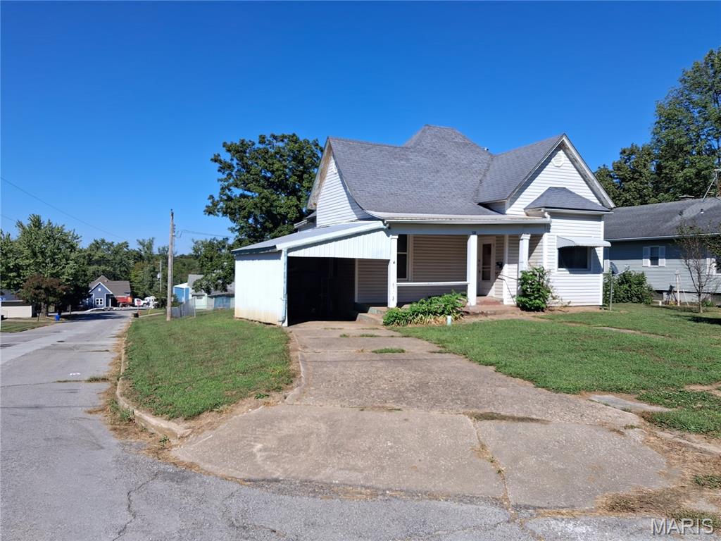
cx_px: 360
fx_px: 562
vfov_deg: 51.4
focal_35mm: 27
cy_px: 270
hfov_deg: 65.3
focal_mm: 4
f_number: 1.8
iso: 20
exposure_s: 1/685
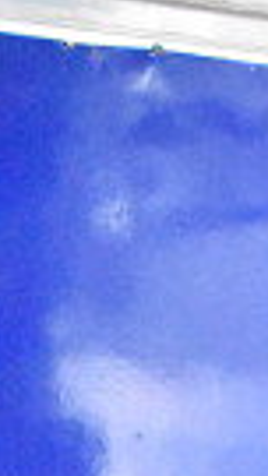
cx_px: 1072
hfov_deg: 5.5
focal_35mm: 191
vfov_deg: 10.2
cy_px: 1035
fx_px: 2411
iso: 22800
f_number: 3.5
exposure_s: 1/30
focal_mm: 18
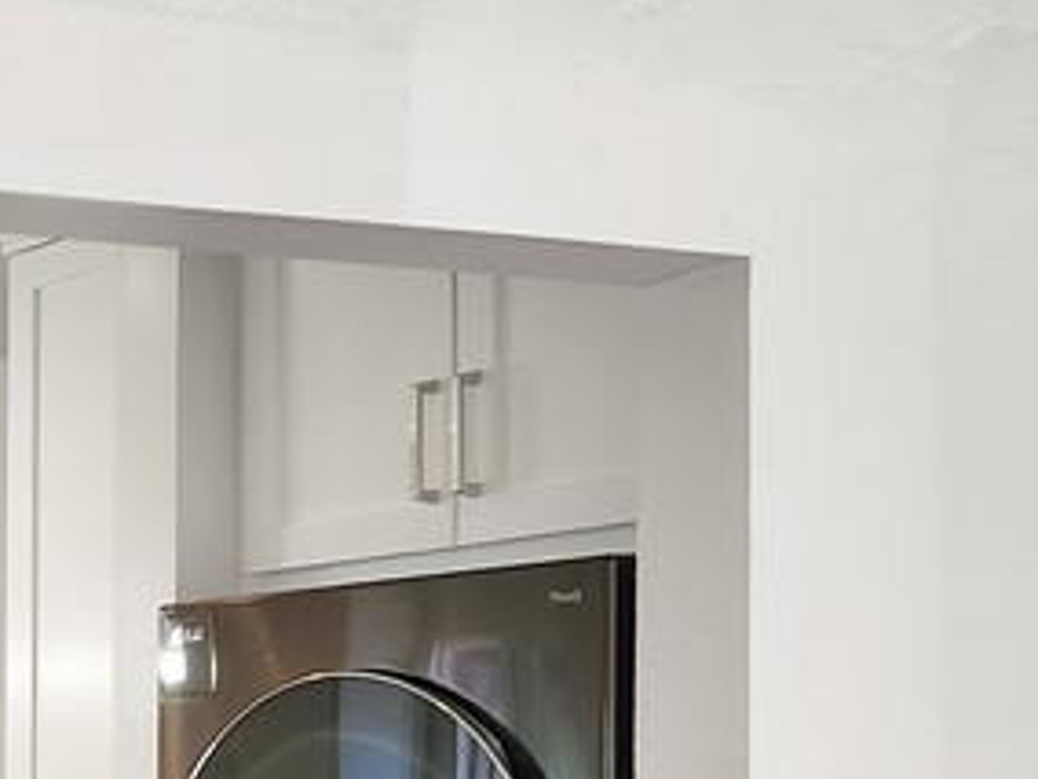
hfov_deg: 18.8
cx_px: -771
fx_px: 2489
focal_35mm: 83
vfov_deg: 16.7
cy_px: 1020
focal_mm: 6.4
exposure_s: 1/180
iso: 160
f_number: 1.8
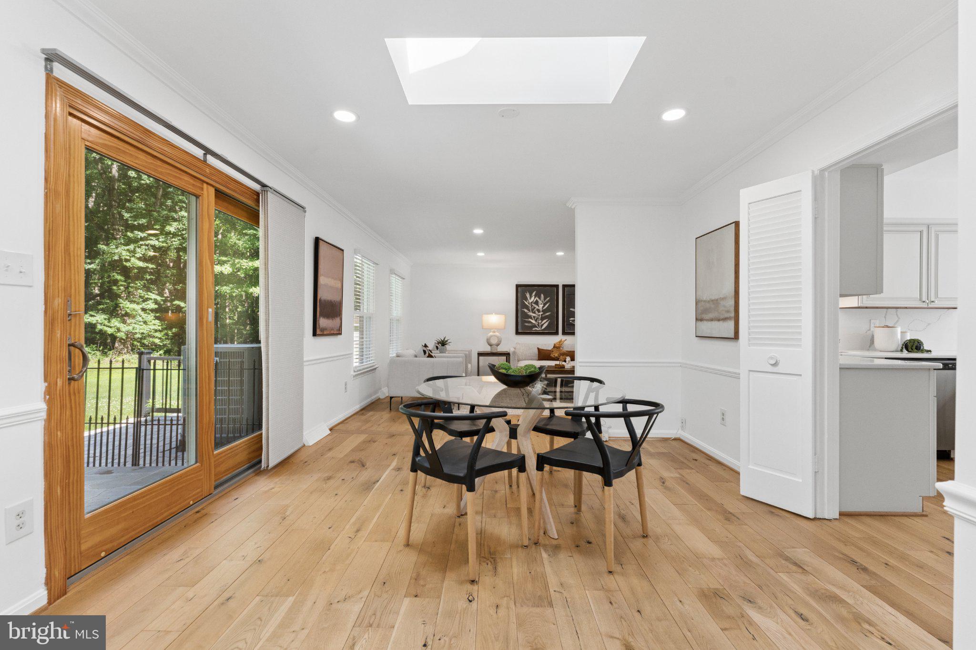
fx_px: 407
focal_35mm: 15
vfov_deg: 77.3
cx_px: 488
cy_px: 325
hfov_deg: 100.4
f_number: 7.1
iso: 1250
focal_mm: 15
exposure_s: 1/125
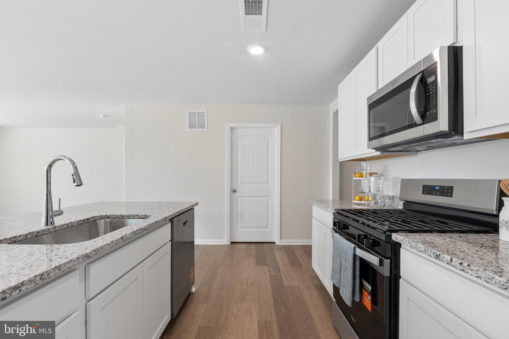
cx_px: 254
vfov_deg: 72.1
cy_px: 170
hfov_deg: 95.0
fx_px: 233
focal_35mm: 16
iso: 400
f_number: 8
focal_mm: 11
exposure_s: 1/25
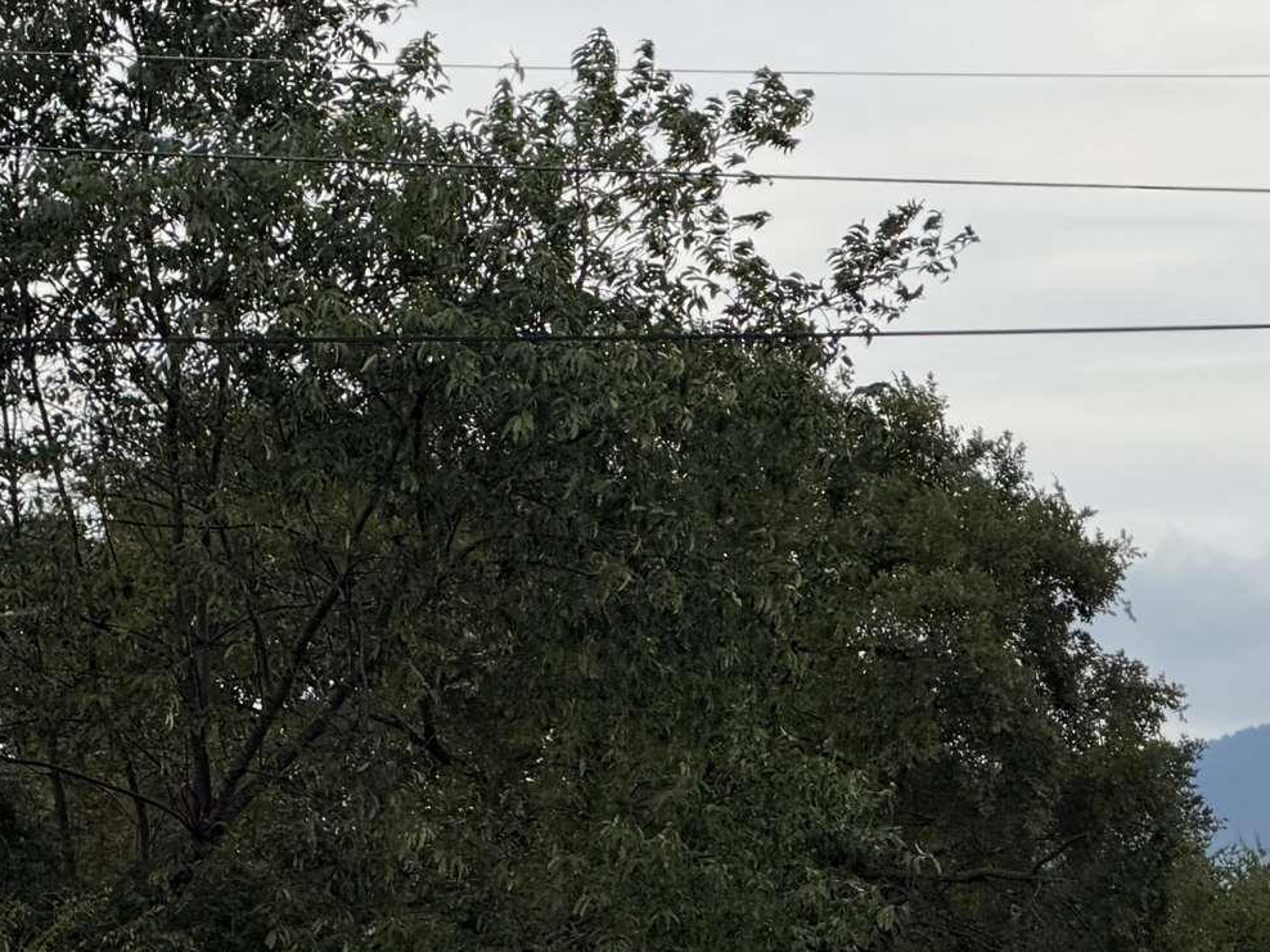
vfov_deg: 4.8
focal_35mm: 311
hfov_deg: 6.3
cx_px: 1351
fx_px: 11410
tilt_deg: +3.2
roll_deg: +2.0
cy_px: 676
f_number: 2.8
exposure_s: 1/638
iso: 40
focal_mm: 16.89
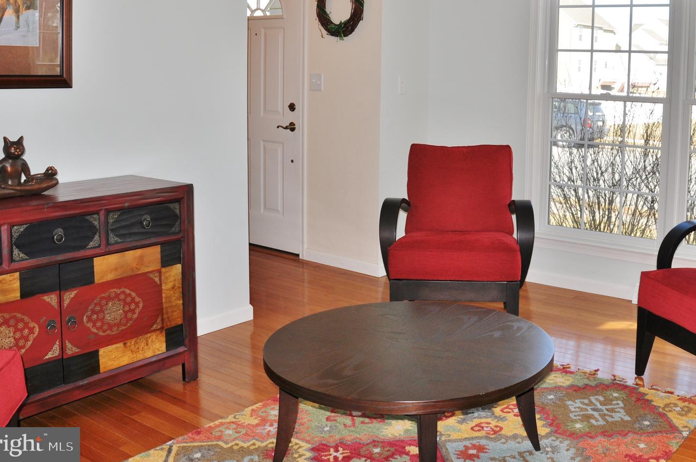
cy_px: 129
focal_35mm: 39
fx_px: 753
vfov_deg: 33.6
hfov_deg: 48.6
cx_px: 474
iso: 200
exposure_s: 1/60
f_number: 8
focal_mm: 18
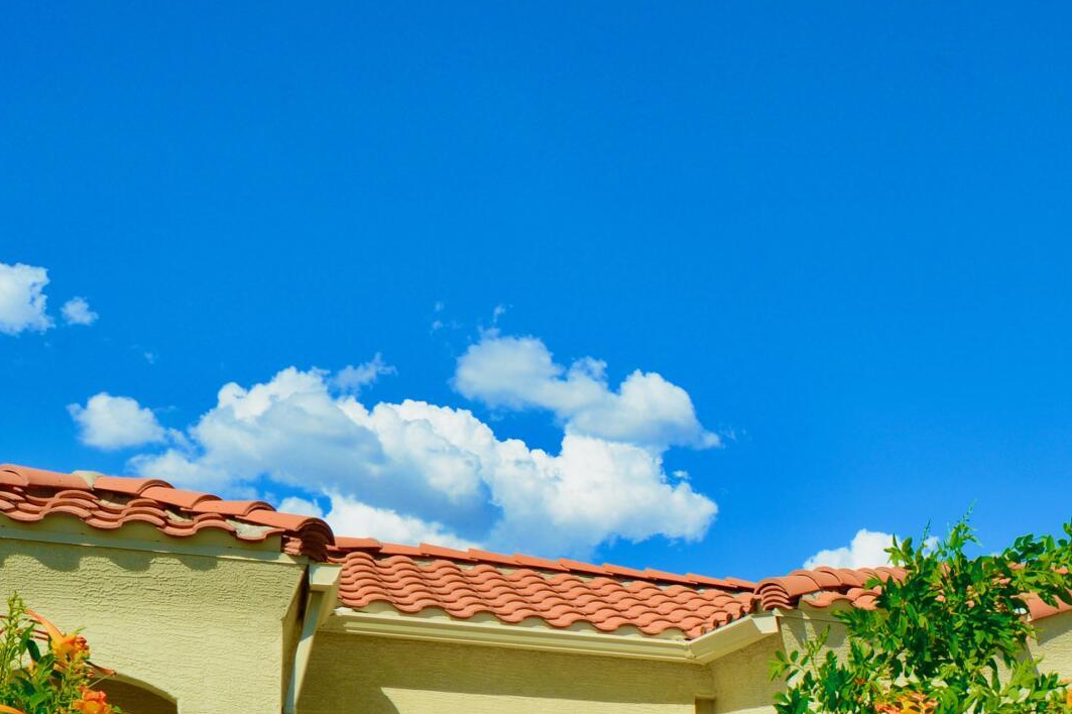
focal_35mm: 48
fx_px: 1429
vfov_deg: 24.9
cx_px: 1131
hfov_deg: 36.0
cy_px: 886
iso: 200
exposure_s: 1/320
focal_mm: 17
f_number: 11
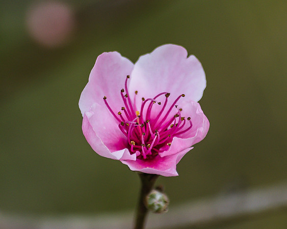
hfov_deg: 2.6
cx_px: 142
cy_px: 109
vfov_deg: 2.1
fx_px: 6264
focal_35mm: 738
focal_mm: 300
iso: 400
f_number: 5.6
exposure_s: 1/160
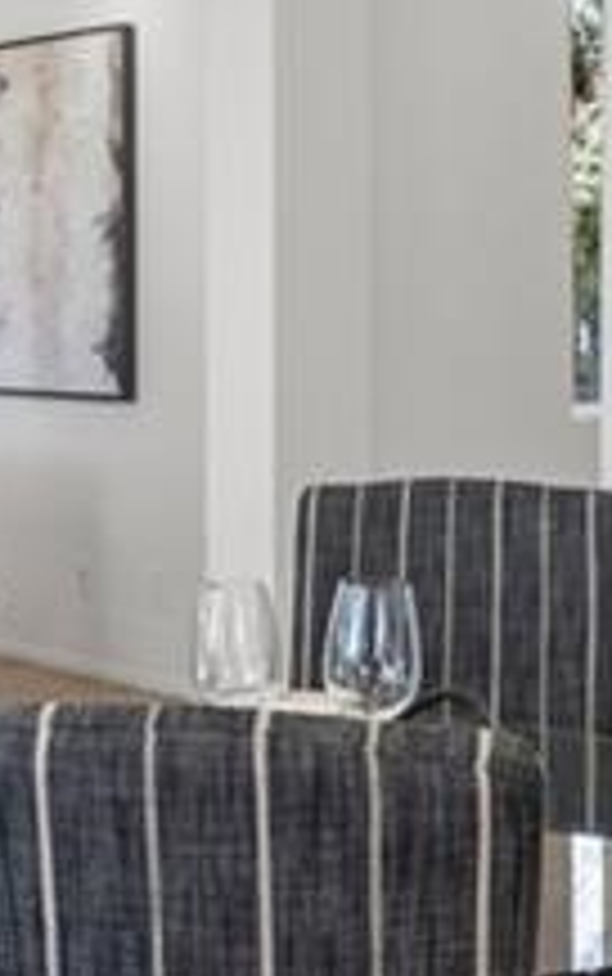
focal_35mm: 77
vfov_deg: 26.6
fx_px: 2051
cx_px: 198
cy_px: 308
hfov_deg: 16.9
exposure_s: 1/8
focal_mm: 16
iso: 200
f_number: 9
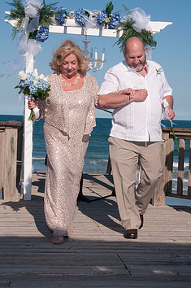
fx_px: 670
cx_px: 103
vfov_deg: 24.2
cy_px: 144
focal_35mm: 84
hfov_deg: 16.2
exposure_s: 1/250
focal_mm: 44
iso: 100
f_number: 14
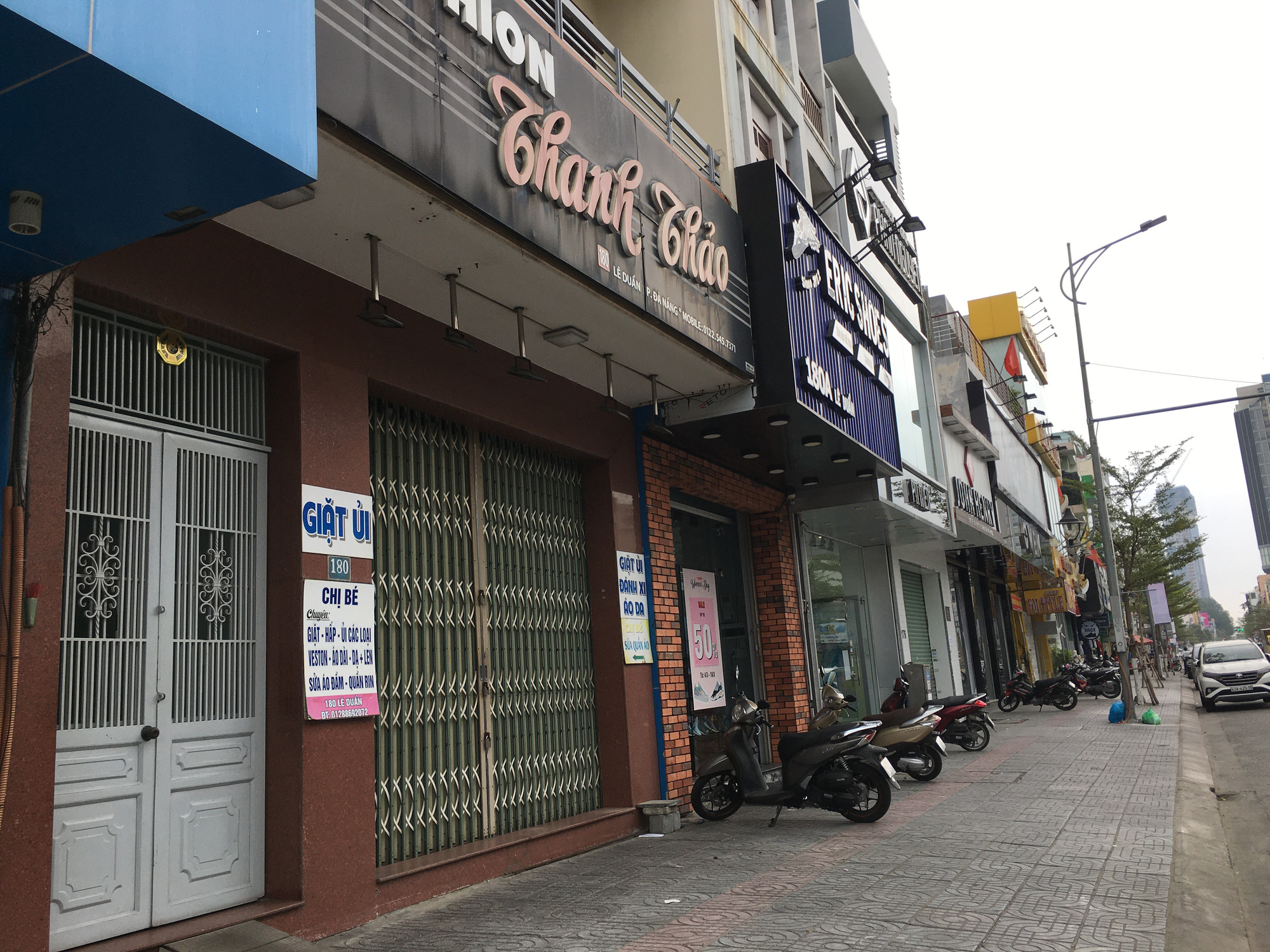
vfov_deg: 48.2
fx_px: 1064
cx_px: 635
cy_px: 476
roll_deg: +3.5
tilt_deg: +12.2
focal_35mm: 29
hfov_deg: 61.7
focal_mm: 4.15
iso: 25
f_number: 2.2
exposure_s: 1/437
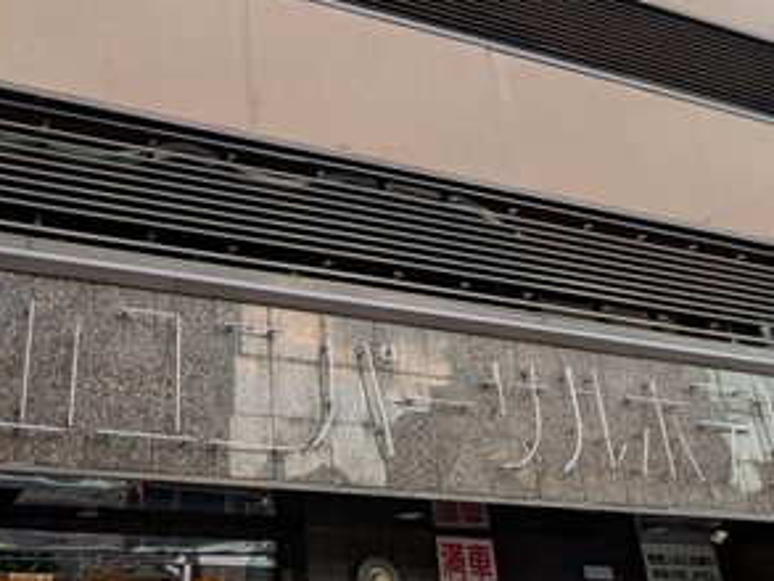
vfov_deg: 38.7
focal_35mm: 37
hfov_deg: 48.2
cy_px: 297
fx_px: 828
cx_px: 192
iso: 53
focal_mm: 1.85
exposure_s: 1/194
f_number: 2.2
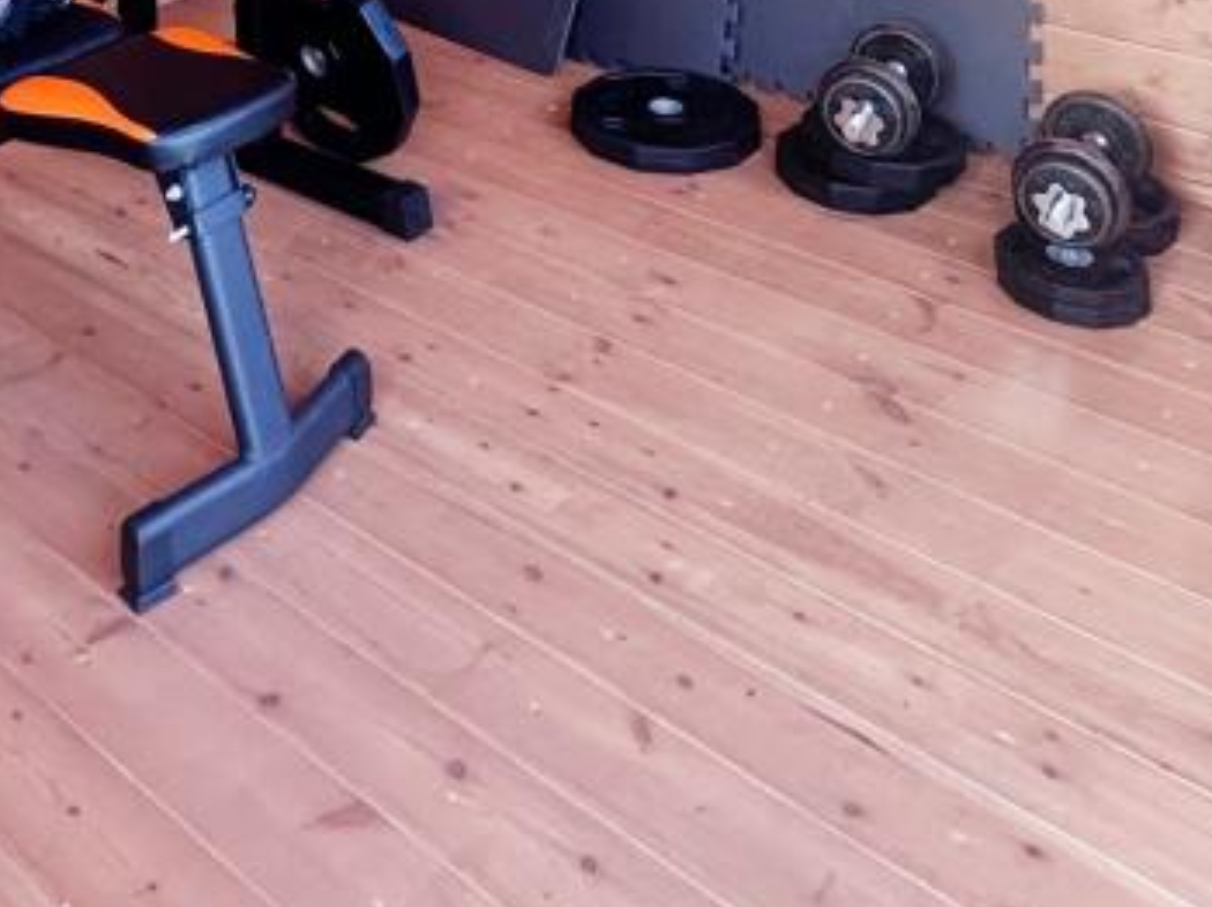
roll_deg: +2.1
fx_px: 1435
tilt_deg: -3.7
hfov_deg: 44.7
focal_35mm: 41
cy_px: -384
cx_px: 350
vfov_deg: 27.0
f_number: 2.2
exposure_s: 1/99
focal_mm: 2.22
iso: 160
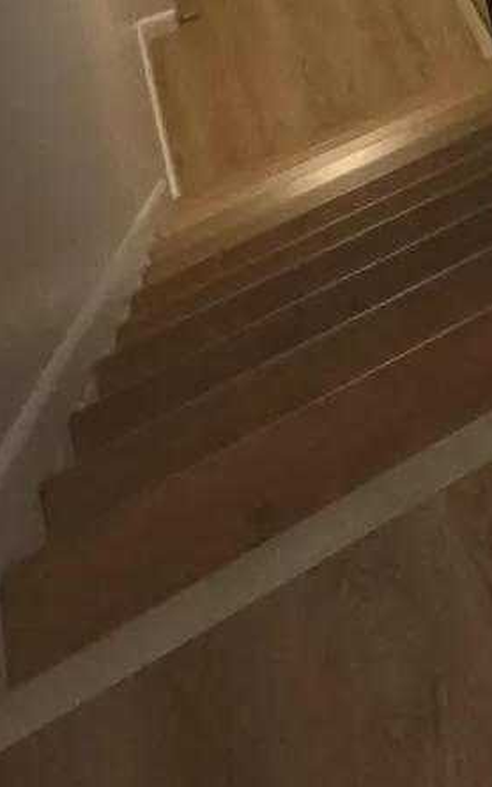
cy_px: -440
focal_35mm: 62
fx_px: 1331
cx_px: 984
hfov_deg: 16.2
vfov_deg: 24.4
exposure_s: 1/60
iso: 250
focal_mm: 2.2
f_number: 1.9
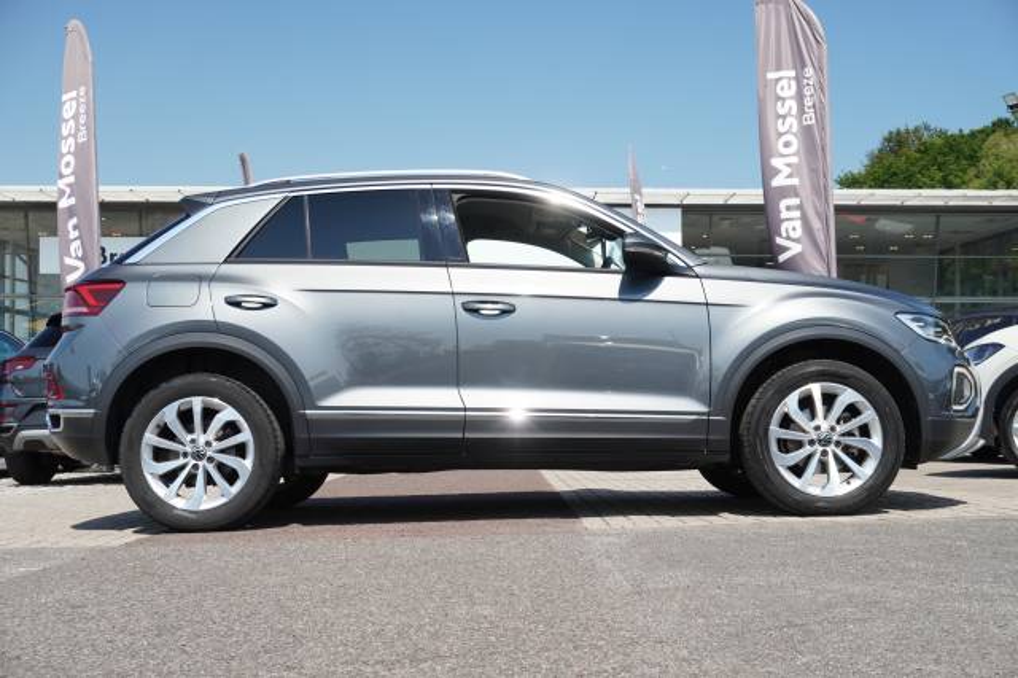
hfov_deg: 43.6
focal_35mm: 45
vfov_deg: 29.8
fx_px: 1272
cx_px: 509
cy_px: 339
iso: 400
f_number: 6.3
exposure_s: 1/500
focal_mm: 30
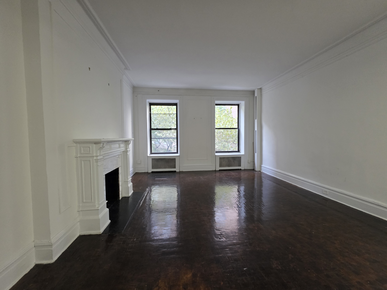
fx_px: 145
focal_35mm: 13
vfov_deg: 89.9
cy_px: 145
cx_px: 194
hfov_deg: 106.2
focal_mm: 2.2
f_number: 1.9
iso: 500
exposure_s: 1/60
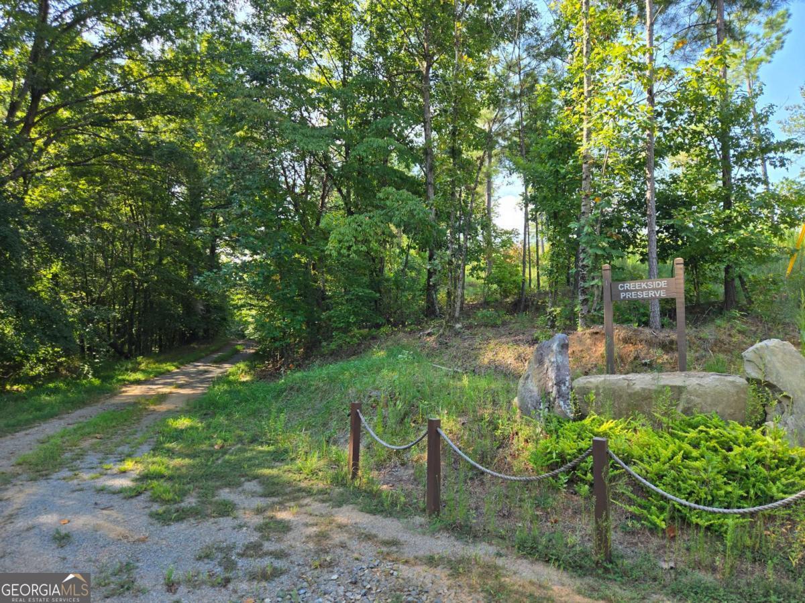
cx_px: 402
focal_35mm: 23
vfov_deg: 58.9
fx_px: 535
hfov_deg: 73.9
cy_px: 302
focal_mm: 5.4
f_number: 1.8
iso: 80
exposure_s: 1/1090
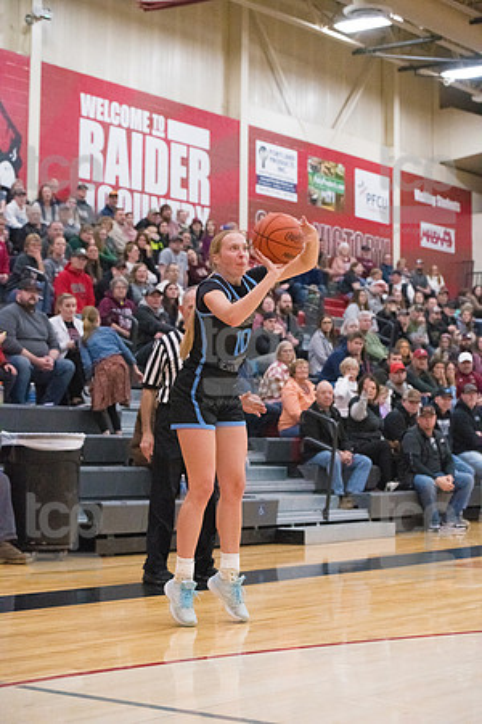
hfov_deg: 19.5
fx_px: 1406
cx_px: 241
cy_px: 362
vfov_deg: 28.8
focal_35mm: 70
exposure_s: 1/1600
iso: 8000
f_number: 4
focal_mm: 70
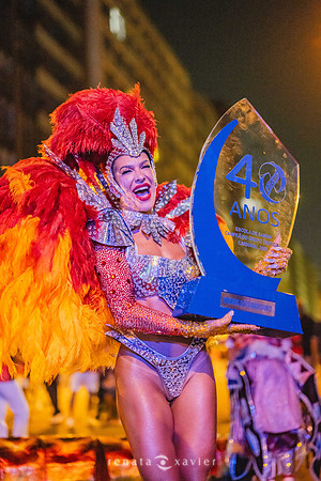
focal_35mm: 50
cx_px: 160
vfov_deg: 39.6
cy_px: 240
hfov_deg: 27.0
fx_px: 669
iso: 6400
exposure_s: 1/250
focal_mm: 50
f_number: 1.2
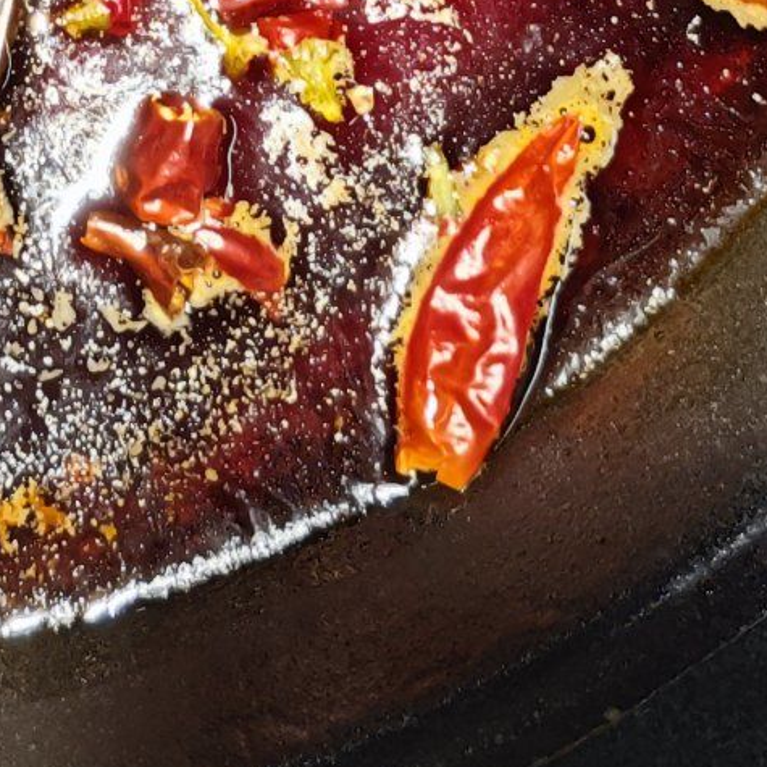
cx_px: -103
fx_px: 2933
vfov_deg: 13.7
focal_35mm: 117
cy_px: -501
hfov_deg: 14.5
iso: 200
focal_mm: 5.43
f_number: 1.8
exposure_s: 1/100
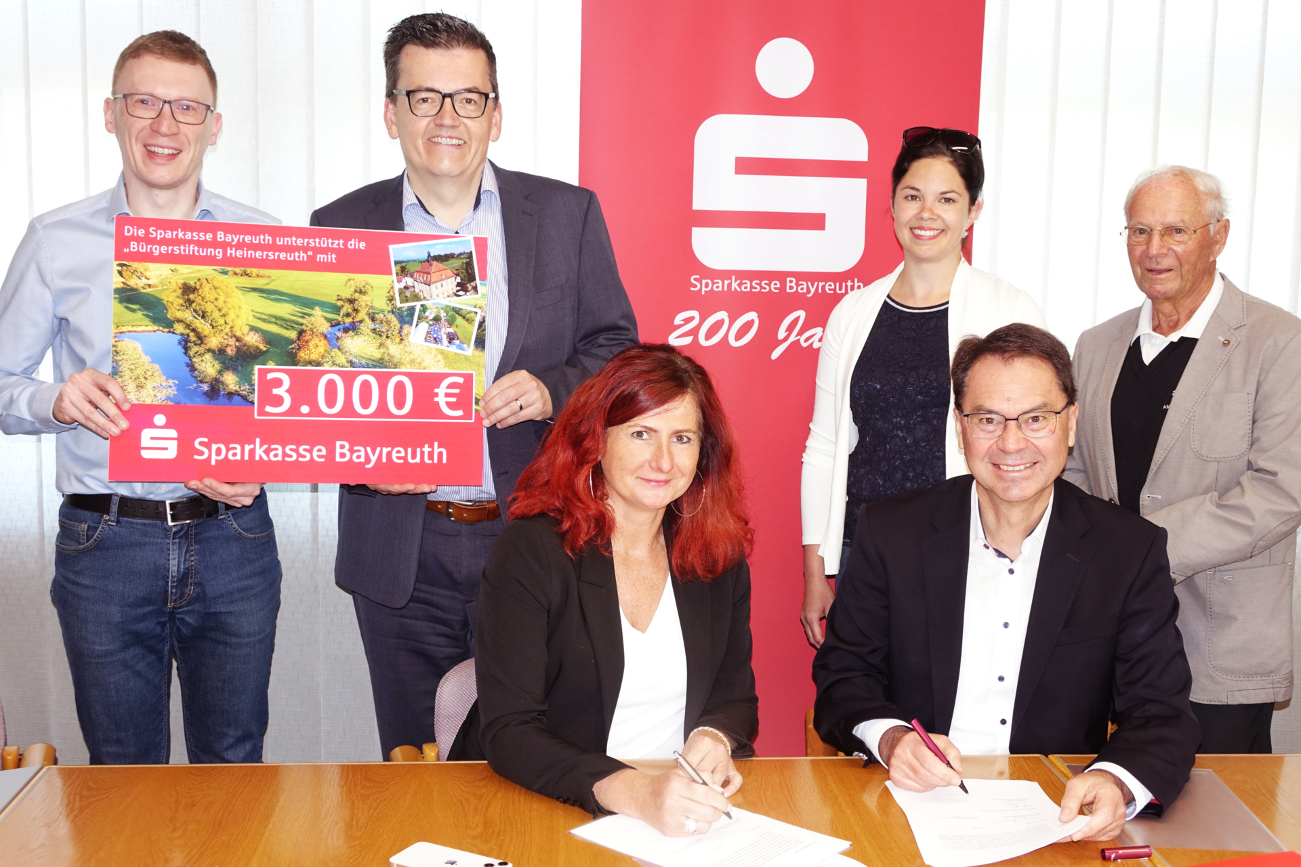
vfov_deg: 33.4
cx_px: 650
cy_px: 434
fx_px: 1445
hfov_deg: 48.5
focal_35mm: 40
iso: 400
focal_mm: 14.84
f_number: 2.8
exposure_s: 1/50
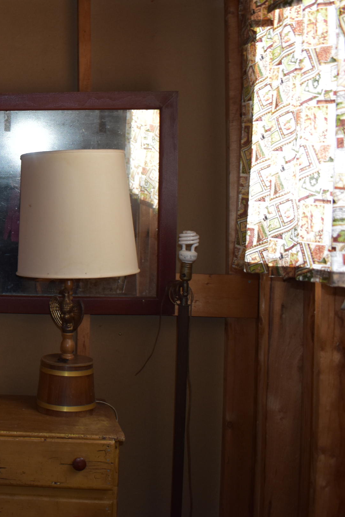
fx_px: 719
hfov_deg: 24.0
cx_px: -91
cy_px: 204
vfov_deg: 39.4
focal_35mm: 50
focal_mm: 18
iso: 400
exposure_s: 1/20
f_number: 3.5
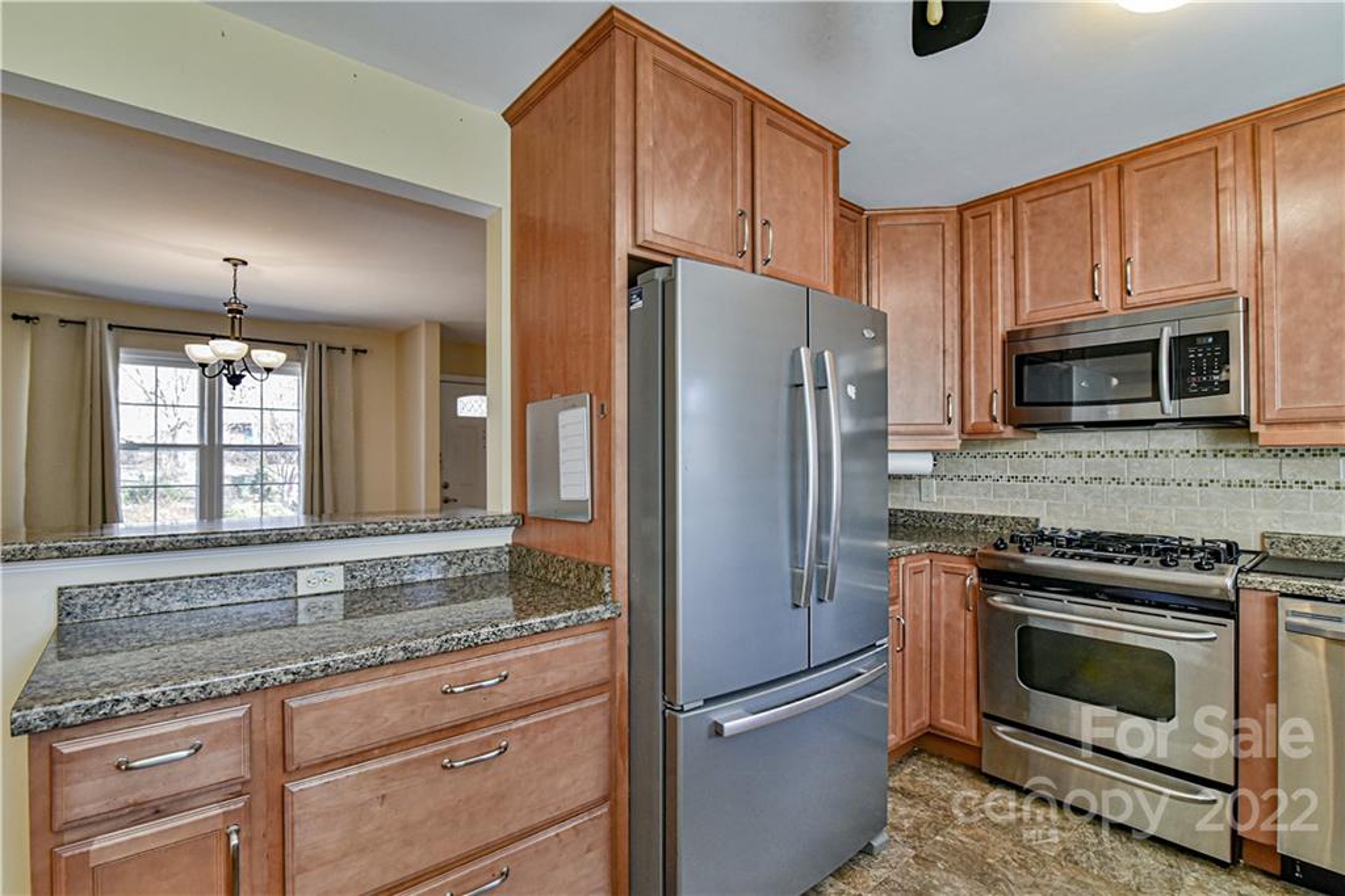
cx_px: 672
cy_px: 448
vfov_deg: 73.8
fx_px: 598
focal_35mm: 16
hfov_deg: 96.7
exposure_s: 1/160
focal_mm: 16
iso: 1600
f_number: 6.3
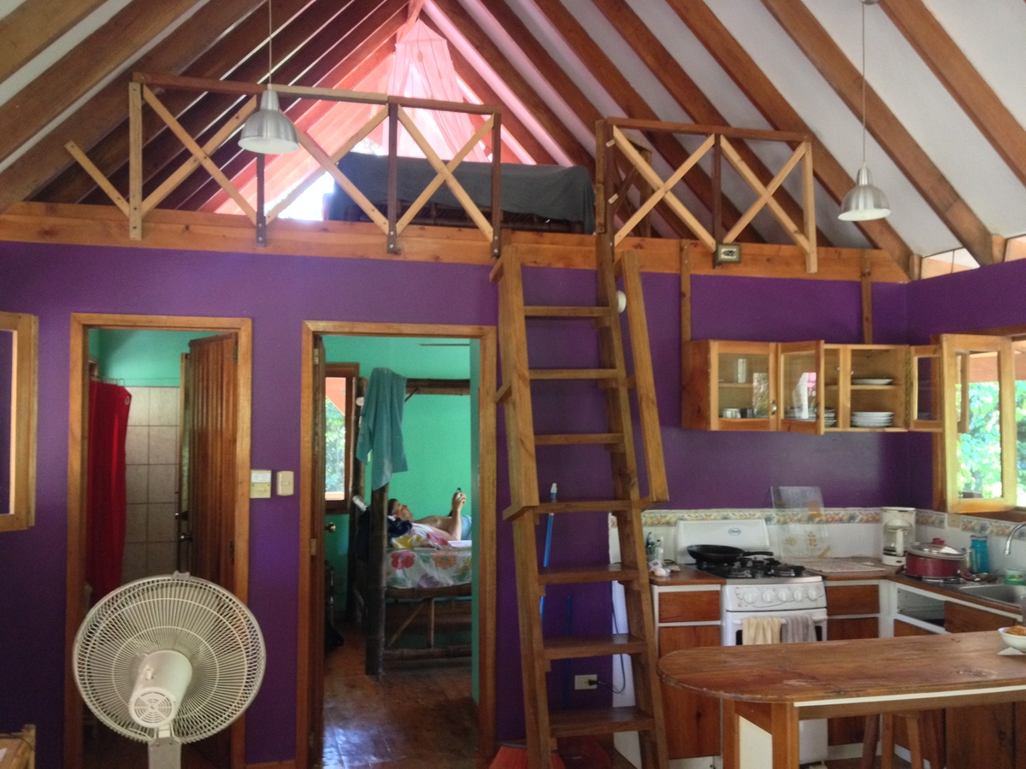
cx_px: 513
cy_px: 384
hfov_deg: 52.6
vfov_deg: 40.7
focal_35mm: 35
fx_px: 1037
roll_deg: -0.9
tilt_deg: -2.1
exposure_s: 1/20
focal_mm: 4.28
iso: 320
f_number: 2.4
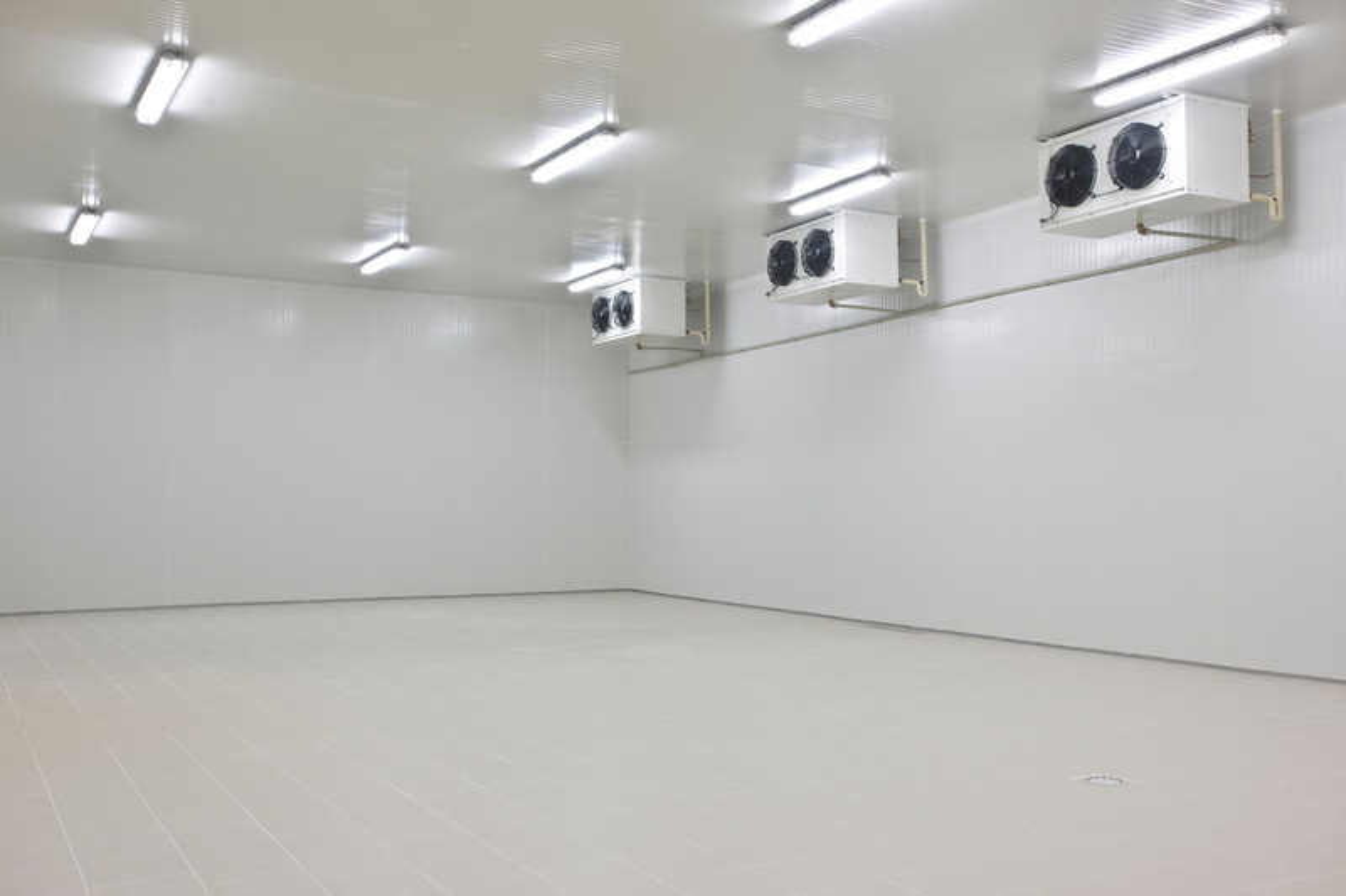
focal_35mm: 35
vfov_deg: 37.8
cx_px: 673
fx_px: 1308
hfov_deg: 54.4
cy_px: 448
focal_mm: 35
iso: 100
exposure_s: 1/3
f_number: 10
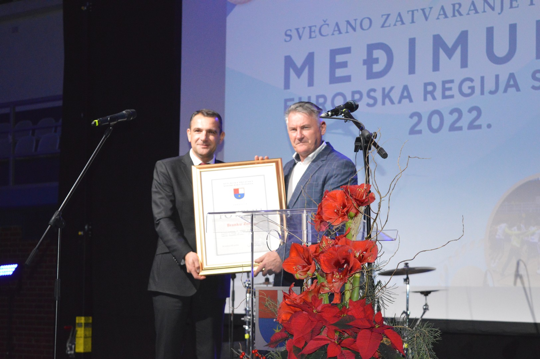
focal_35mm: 82
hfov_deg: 24.6
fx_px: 1236
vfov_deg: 16.5
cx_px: 270
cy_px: 180
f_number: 5.6
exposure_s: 1/200
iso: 3200
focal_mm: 55
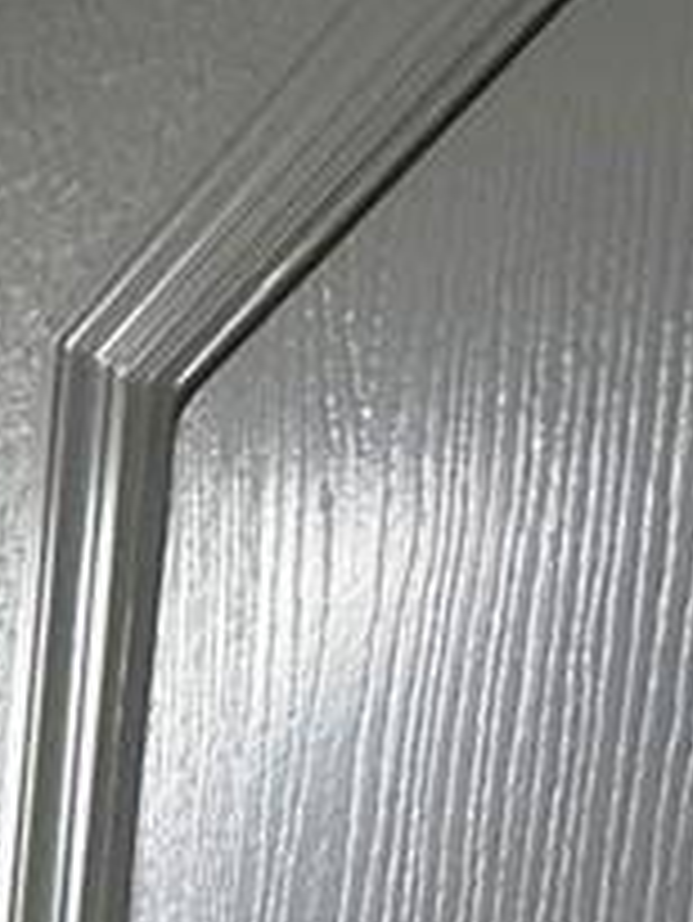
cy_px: 2289
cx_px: -1287
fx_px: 2187
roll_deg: -1.4
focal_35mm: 82
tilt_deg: -7.1
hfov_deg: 11.7
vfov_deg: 14.3
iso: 125
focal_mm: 2.22
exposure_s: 1/120
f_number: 2.2
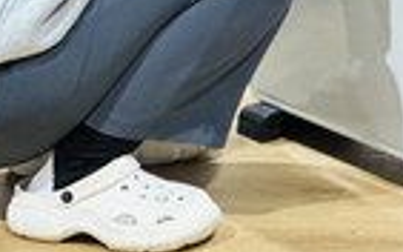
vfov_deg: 4.5
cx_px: 540
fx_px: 3173
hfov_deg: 7.2
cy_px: -142
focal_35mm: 289
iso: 320
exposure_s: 1/33
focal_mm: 9
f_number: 2.8
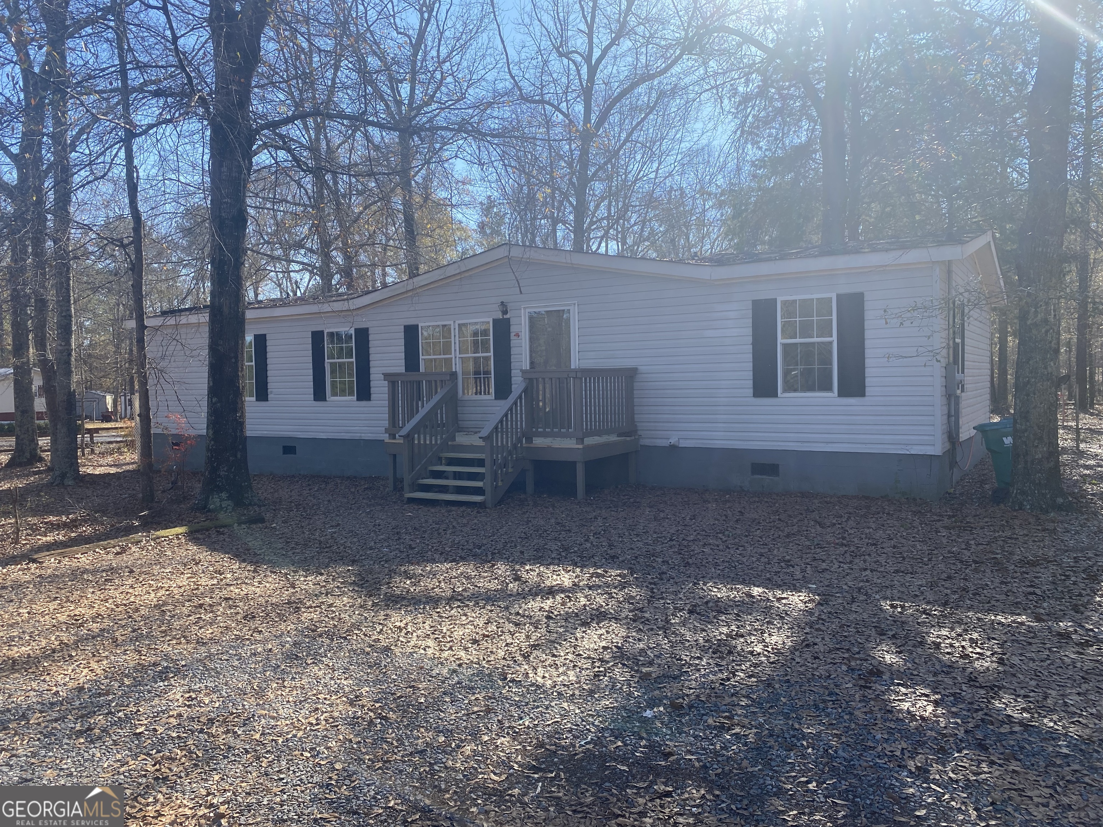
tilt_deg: -2.6
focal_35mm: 26
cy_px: 414
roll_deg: +0.8
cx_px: 552
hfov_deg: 67.3
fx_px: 828
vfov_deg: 53.1
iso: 32
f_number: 1.8
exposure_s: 1/1043
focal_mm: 4.25
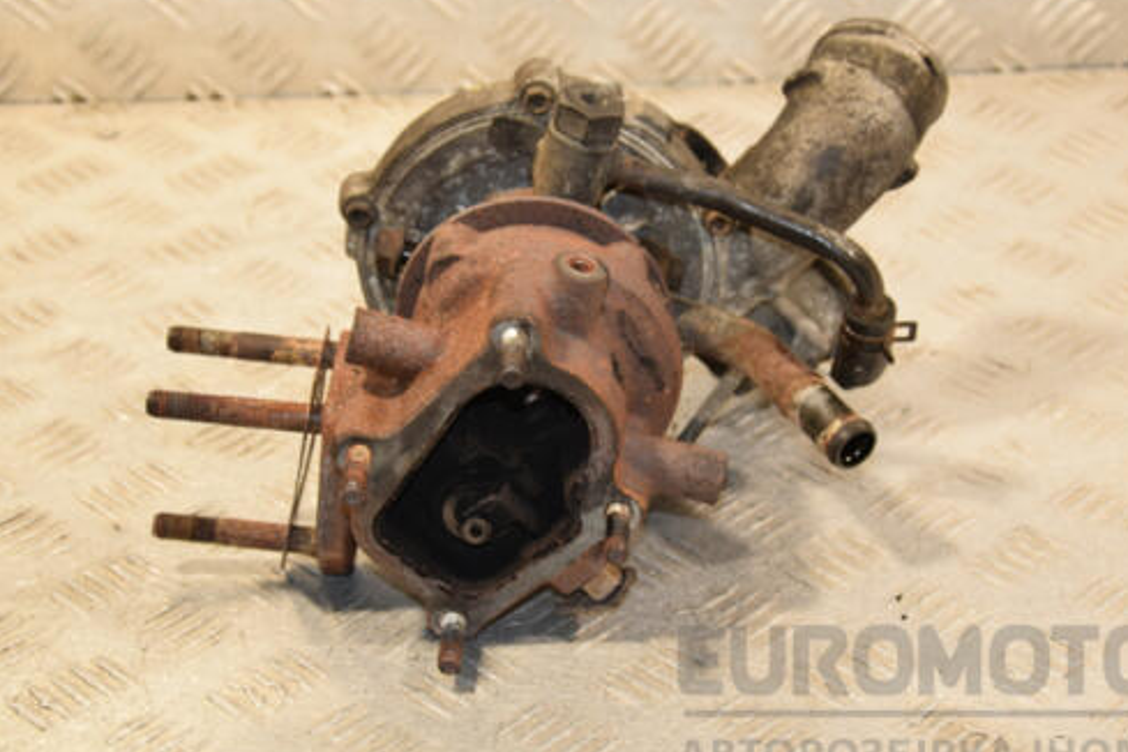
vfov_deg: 14.9
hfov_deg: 22.1
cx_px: 634
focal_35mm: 92
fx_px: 2882
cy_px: 353
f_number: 5.6
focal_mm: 50
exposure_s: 1/200
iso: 800
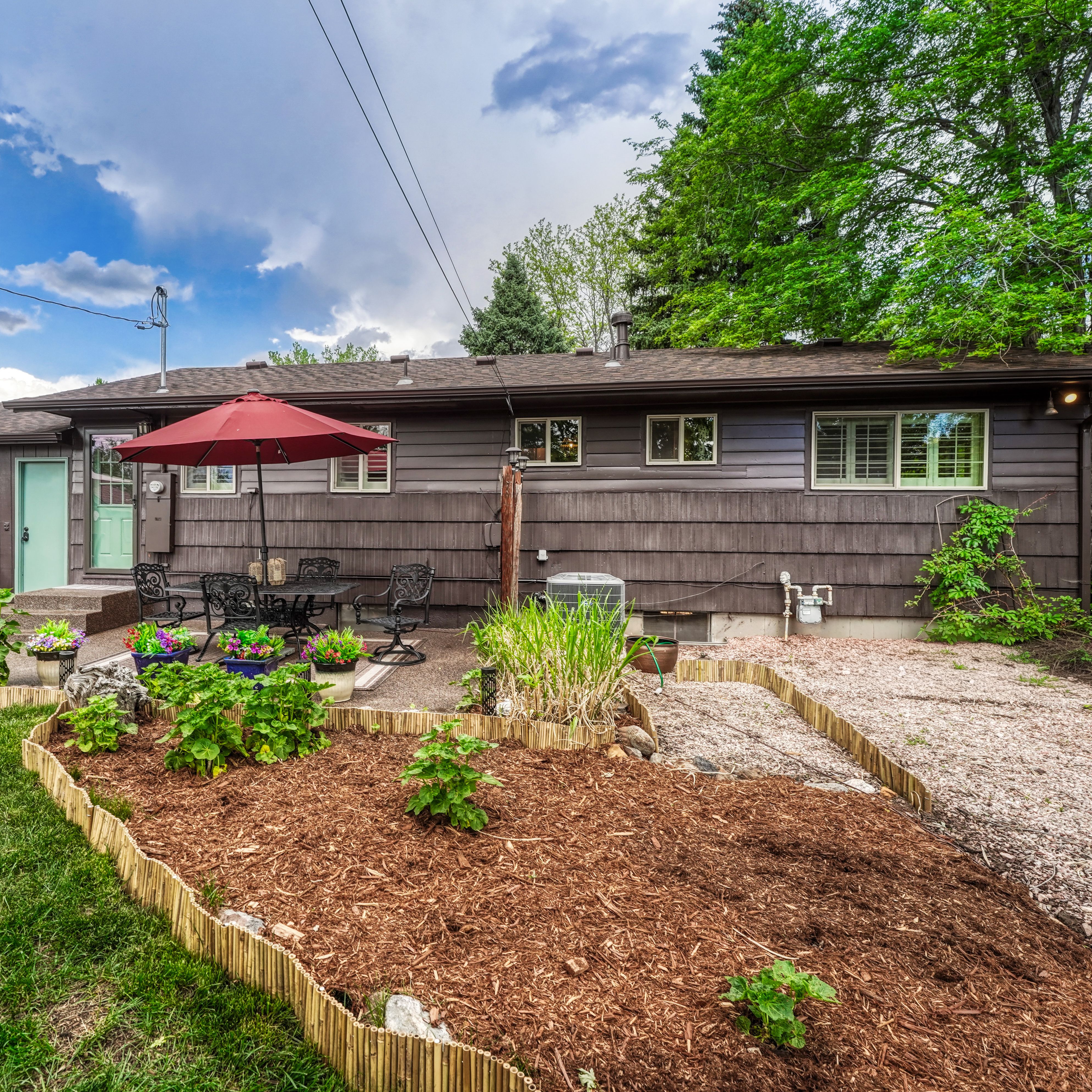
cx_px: 425
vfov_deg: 77.6
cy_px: 546
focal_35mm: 19
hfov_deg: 76.5
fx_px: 679
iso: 400
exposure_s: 1/160
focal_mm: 14.8
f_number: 8
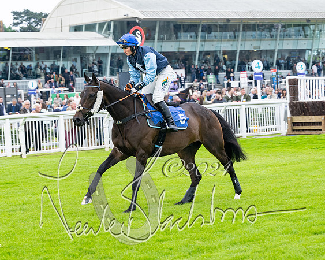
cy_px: 127
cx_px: 134
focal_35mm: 119
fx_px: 1146
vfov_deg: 12.9
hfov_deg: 16.1
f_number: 4
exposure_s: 1/640
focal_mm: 70
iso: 400
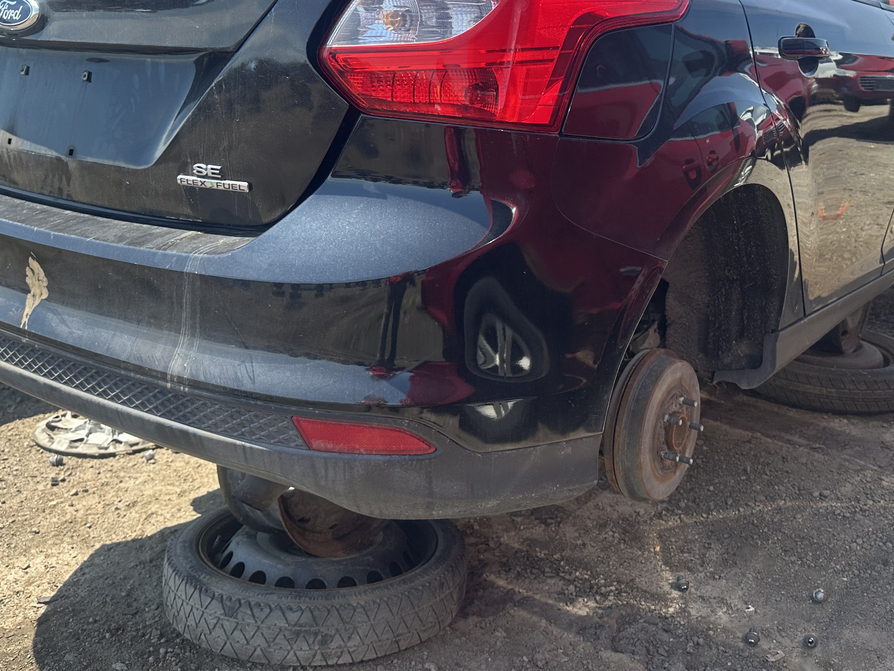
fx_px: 956
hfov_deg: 50.1
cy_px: 162
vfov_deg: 37.7
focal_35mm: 37
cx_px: 473
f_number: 1.78
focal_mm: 6.86
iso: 80
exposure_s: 1/1339
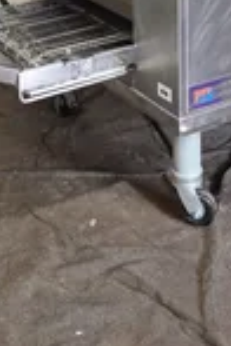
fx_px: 837
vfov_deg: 21.8
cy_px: -61
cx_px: 192
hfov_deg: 15.6
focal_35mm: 87
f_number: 3.5
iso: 250
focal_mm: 11.76
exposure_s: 1/10
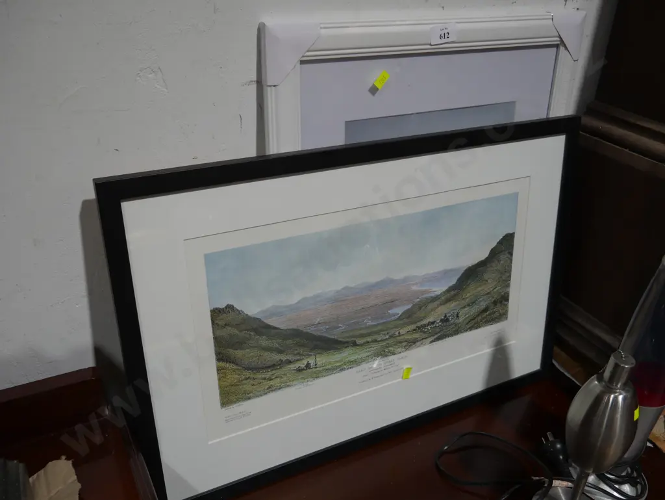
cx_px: 332
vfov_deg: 44.2
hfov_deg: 56.8
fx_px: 615
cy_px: 250
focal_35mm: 32
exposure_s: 1/100
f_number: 3.6
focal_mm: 16
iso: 200
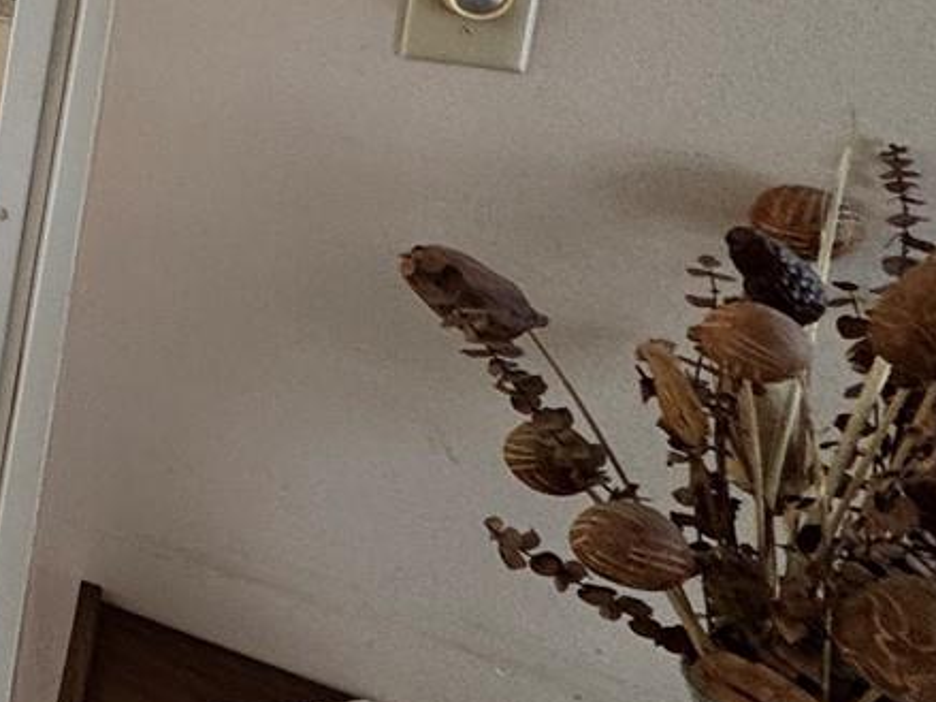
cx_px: -748
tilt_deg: -13.1
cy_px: -102
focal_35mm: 51
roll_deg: +0.2
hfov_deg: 22.2
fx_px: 1379
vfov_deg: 26.0
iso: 64
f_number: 2.2
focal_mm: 2.22
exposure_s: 1/120
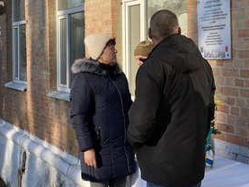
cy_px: 57
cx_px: 174
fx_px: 540
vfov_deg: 19.6
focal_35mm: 75
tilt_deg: -0.8
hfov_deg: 25.8
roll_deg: -0.1
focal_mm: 6
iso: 20
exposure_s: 1/959
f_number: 2
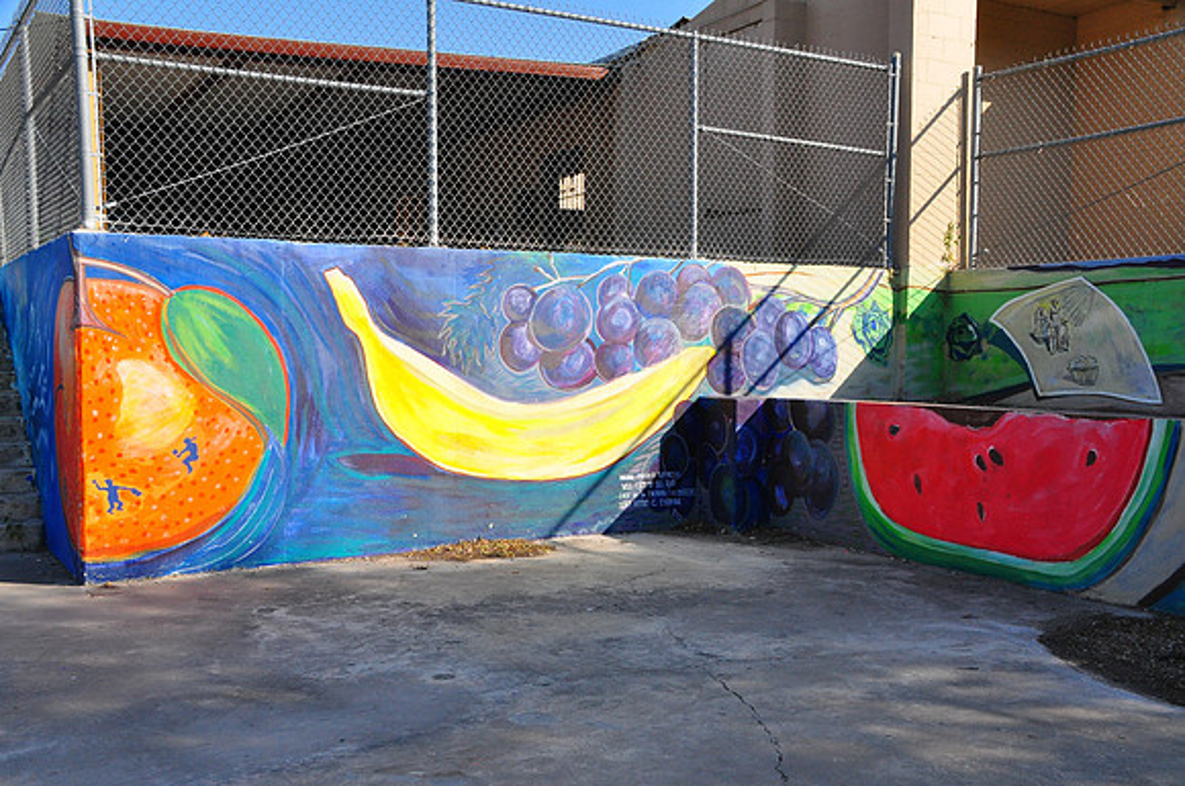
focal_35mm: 36
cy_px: 393
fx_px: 1183
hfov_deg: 53.2
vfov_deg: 36.8
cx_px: 592
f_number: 13
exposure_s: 1/640
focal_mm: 24
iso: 800
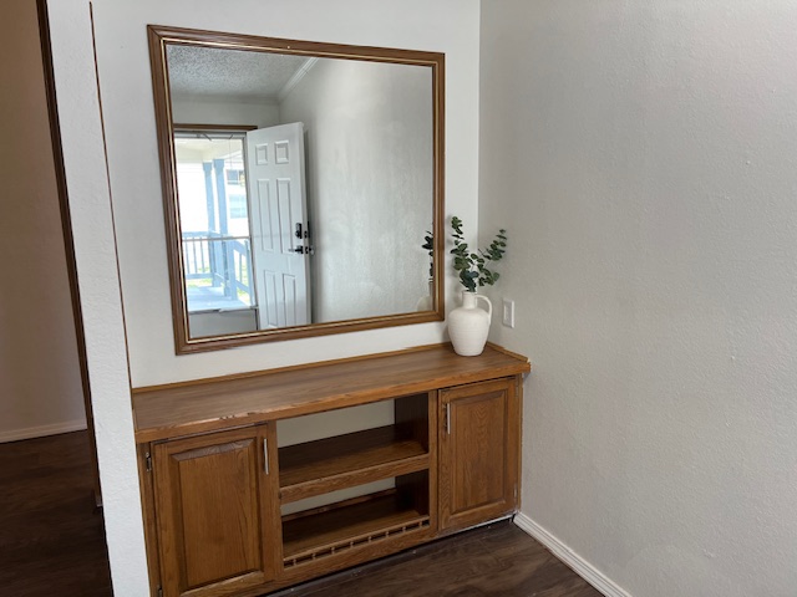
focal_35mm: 26
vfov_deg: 53.1
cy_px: 298
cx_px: 398
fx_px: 599
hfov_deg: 67.3
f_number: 1.6
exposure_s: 1/120
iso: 80
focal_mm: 5.1
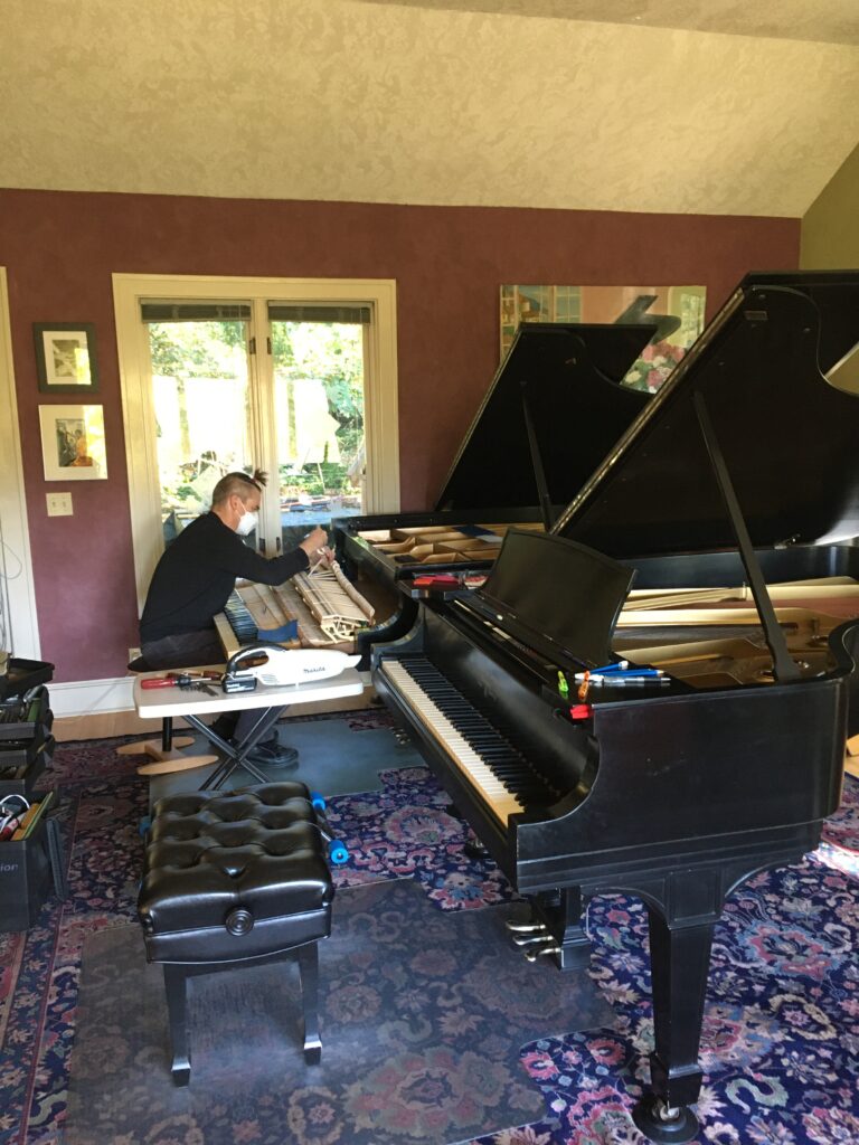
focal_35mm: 29
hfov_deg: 48.2
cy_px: 572
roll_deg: +1.3
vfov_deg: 61.7
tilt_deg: -11.3
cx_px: 430
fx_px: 960
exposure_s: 1/24
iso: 200
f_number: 2.2
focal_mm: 4.15
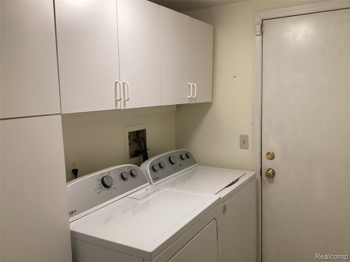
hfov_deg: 58.4
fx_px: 313
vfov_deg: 45.4
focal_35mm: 31
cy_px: 131
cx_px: 175
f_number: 2.4
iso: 100
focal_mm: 3.3
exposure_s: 1/60
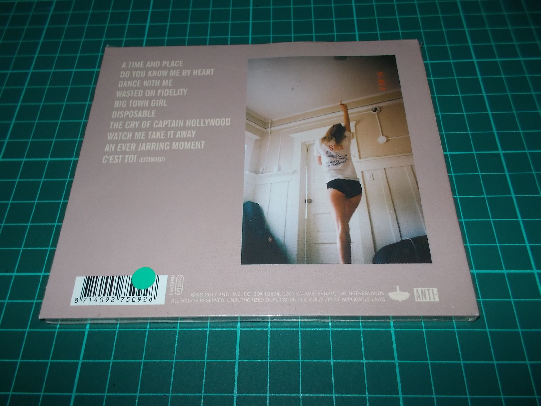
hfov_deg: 61.7
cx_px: 270
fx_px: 453
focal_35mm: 29
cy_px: 203
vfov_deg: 48.2
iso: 200
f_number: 3.3
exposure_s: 1/30
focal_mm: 4.1
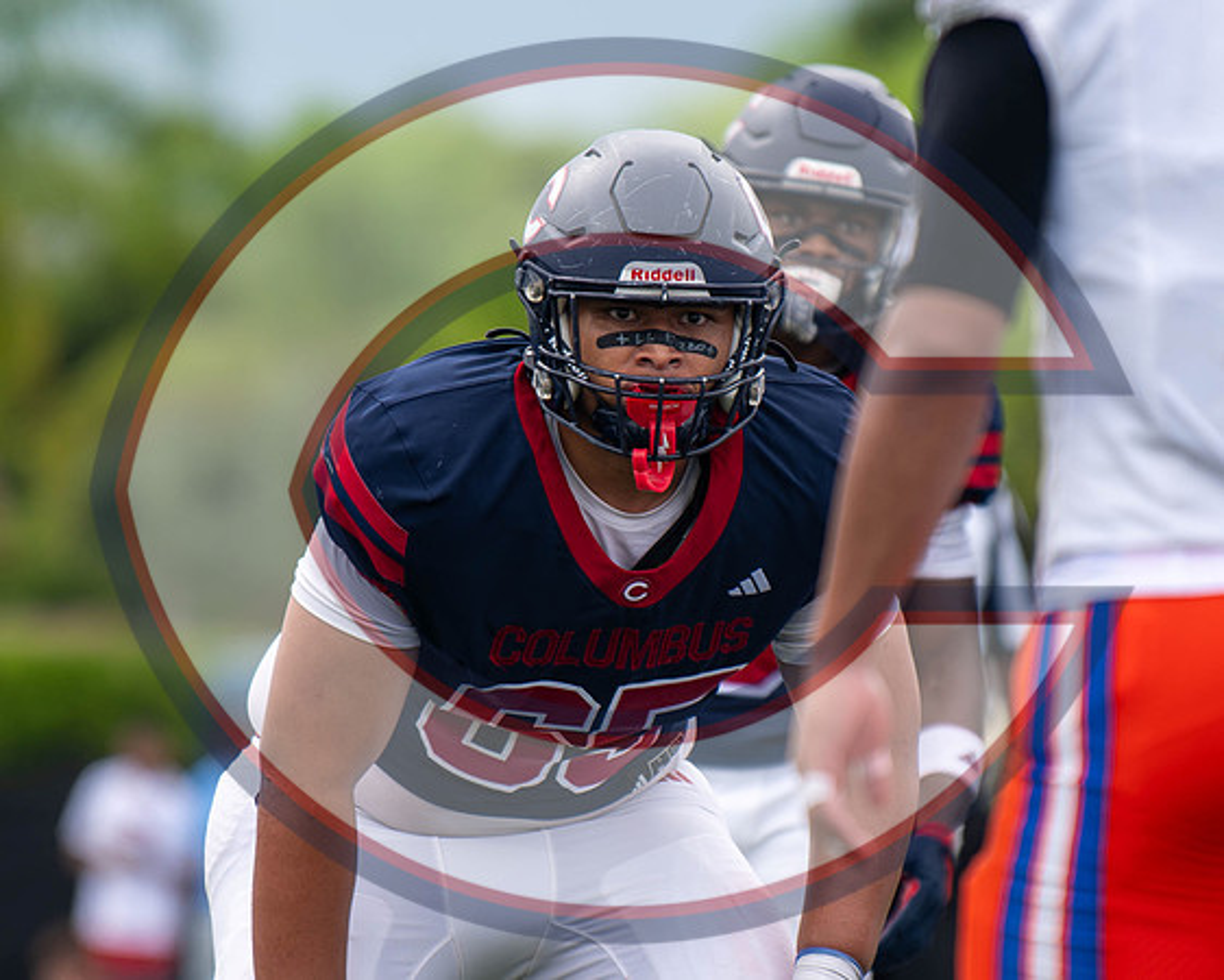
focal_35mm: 741
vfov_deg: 2.1
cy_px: 636
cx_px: 615
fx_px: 26839
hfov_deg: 2.6
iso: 80
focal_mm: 200
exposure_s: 1/1000
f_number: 2.8
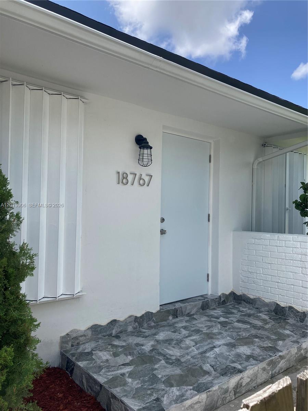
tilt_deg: +3.1
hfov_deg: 49.7
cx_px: 154
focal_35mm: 28
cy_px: 206
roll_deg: +0.5
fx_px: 332
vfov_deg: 63.4
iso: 20
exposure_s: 1/1779
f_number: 1.8
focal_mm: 3.99
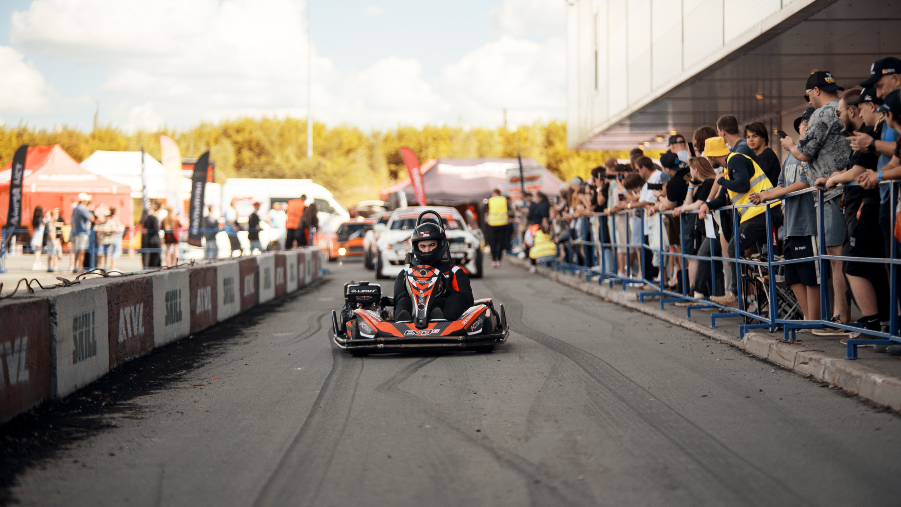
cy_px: 254
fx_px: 2127
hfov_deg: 23.9
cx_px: 450
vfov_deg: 13.6
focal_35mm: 89
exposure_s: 1/250
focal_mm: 85
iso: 100
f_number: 1.8
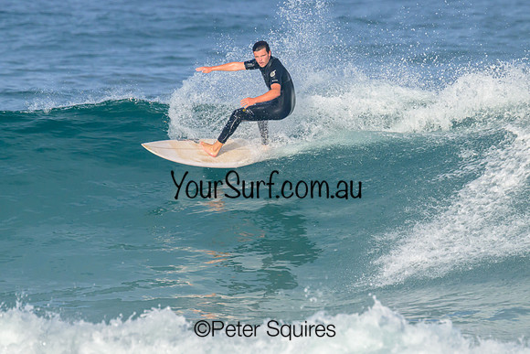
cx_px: 287
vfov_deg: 1.6
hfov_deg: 2.3
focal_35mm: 880
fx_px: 12957
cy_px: 138
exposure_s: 1/1600
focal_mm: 630
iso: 640
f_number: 11
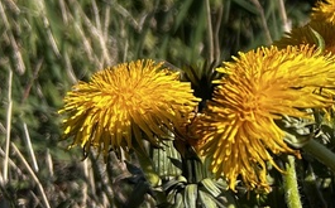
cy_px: 20
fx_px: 1140
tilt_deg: -8.2
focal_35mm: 125
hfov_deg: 14.7
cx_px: 598
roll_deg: -2.1
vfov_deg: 10.4
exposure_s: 1/3460
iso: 50
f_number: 1.5
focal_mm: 5.7
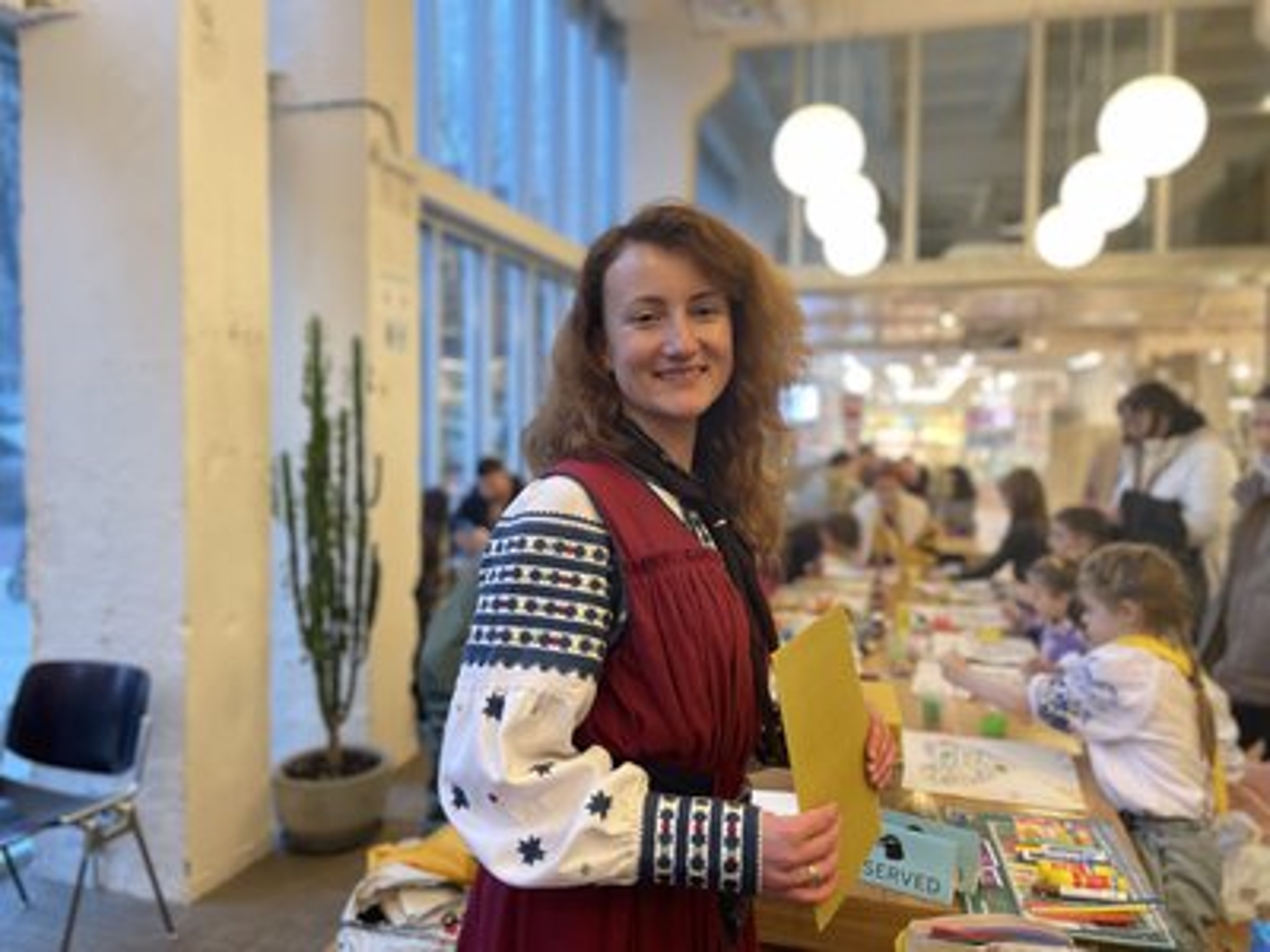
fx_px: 954
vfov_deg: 53.1
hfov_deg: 67.3
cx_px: 635
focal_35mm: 26
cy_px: 476
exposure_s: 1/50
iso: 200
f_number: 1.6
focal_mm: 4.2
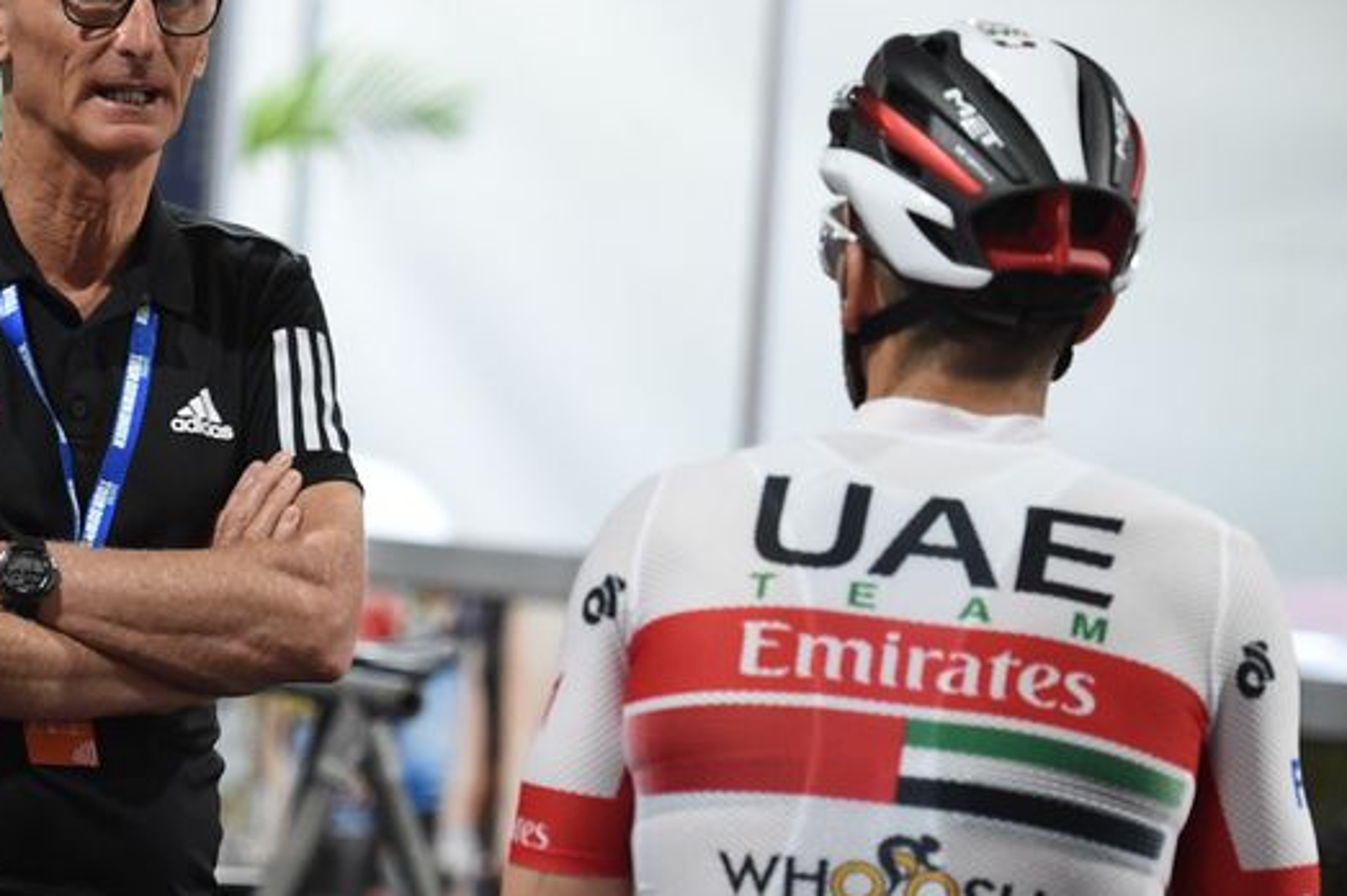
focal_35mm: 306
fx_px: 11442
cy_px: 617
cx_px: 44
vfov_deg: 4.5
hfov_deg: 6.7
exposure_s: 1/400
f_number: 2.8
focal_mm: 125
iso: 5600
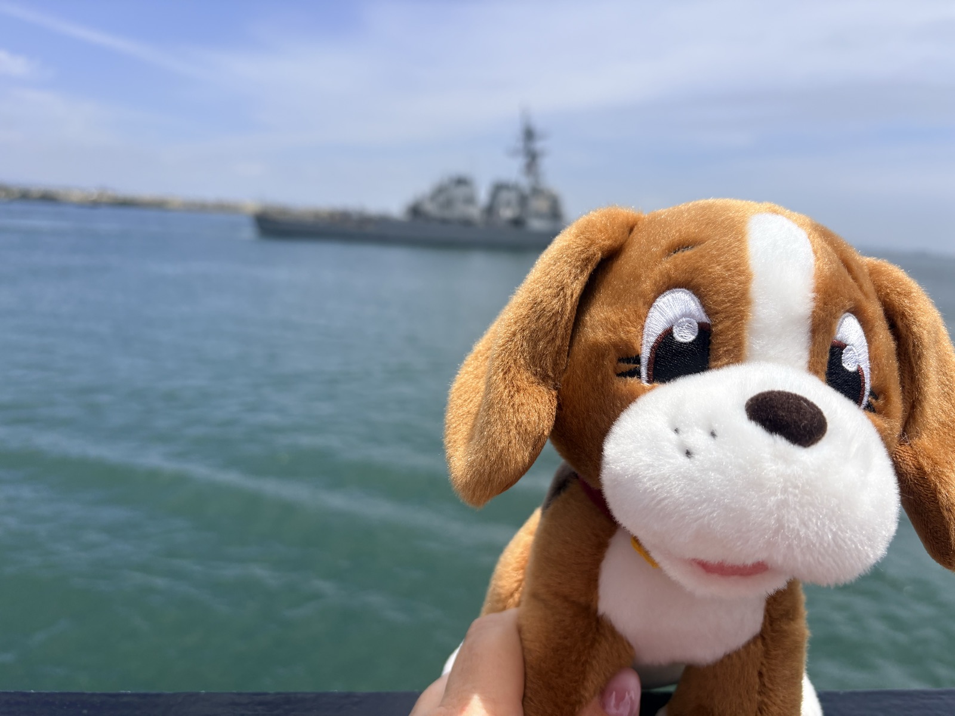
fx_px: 717
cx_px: 478
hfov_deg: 67.3
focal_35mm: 26
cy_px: 358
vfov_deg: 53.1
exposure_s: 1/4950
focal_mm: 5.96
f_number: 1.6
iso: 50
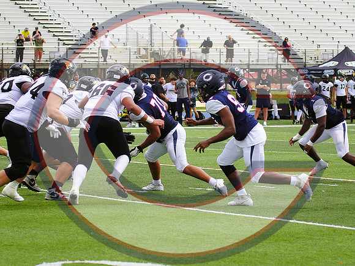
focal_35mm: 142
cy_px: 133
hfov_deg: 13.9
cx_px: 178
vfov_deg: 10.4
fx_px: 1456
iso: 200
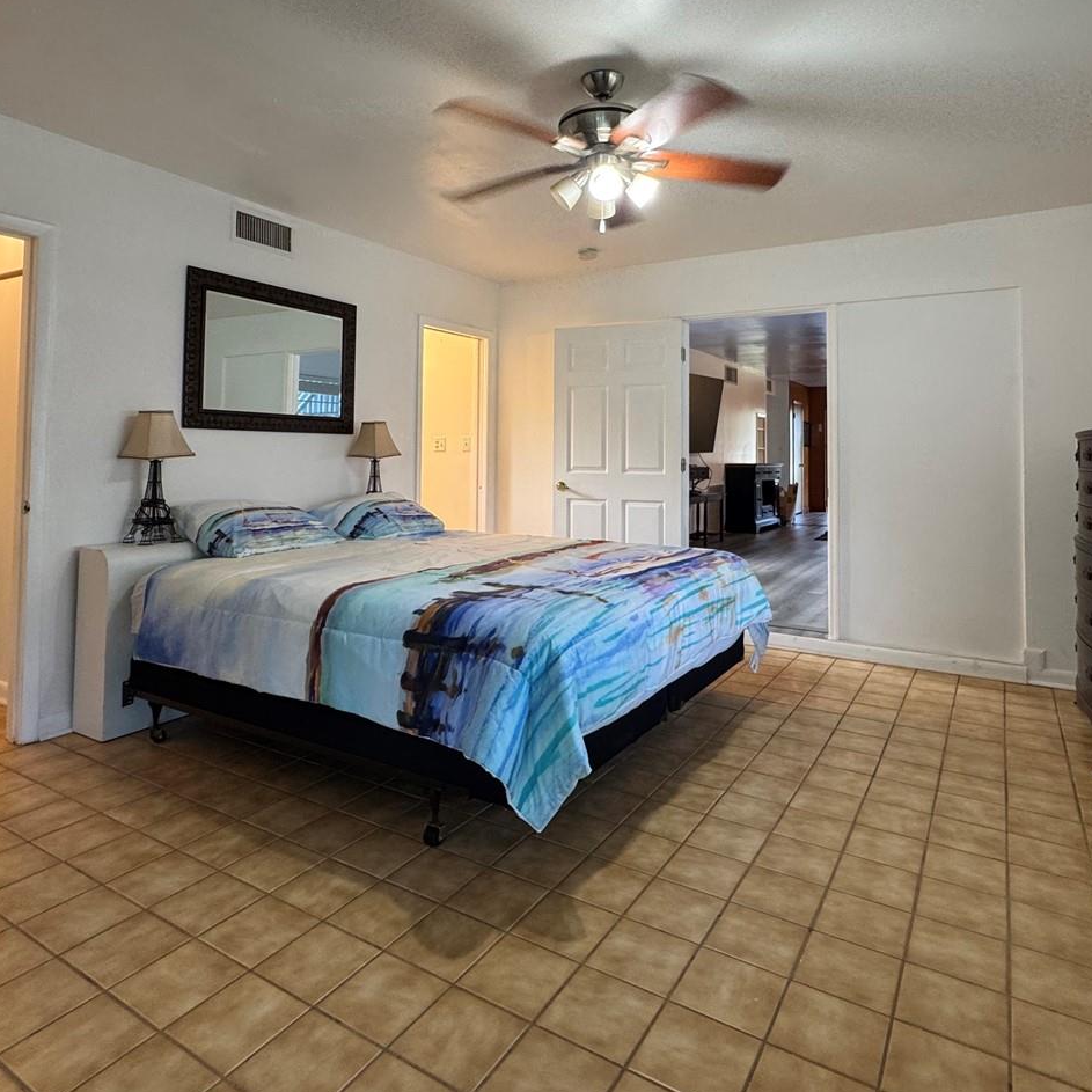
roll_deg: -0.4
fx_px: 749
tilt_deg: +1.6
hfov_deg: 72.1
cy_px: 423
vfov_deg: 71.2
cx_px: 550
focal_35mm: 21
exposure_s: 1/60
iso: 200
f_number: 2.2
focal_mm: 2.22
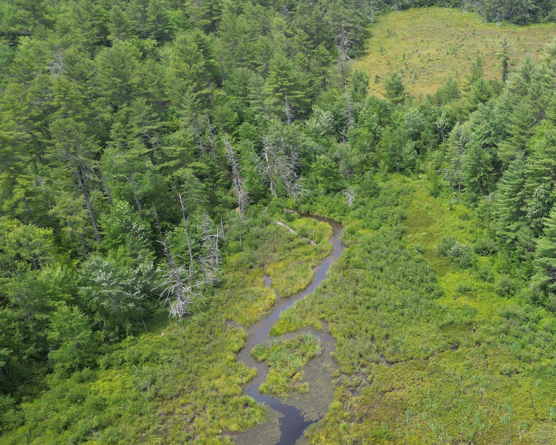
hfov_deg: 40.8
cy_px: 298
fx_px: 691
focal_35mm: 42
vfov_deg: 35.3
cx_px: 488
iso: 100
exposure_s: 1/1000
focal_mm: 6.72
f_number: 1.7
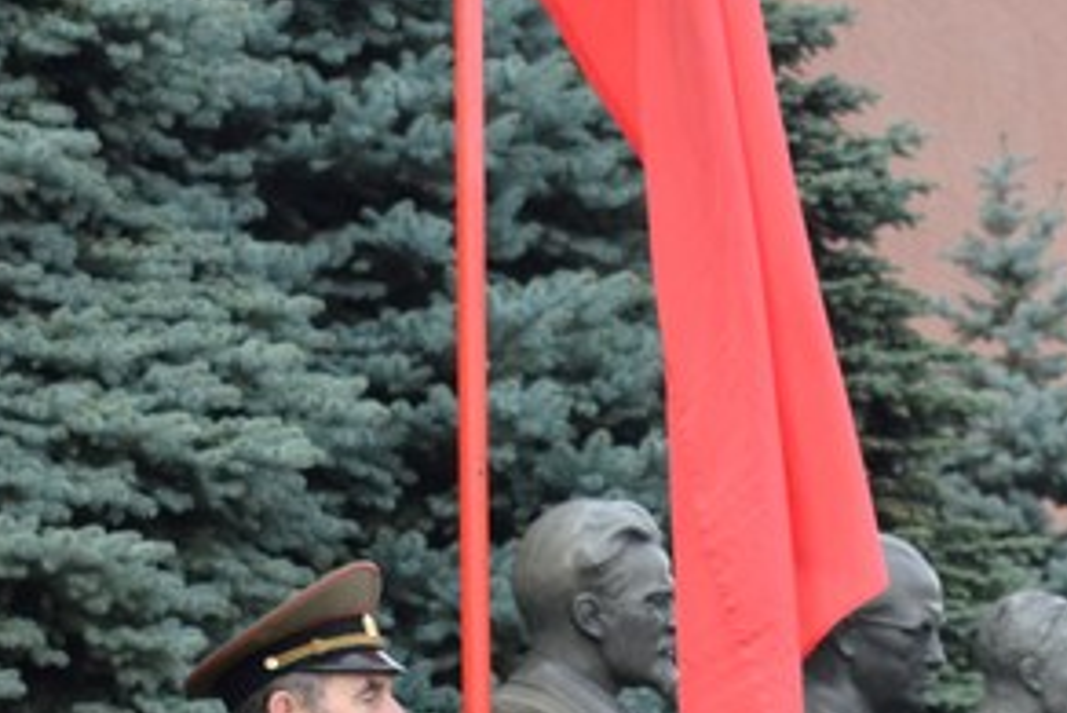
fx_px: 6316
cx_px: 482
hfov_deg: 9.7
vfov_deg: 6.4
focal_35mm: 213
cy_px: 1031
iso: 400
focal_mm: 36
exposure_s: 1/200
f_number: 7.1
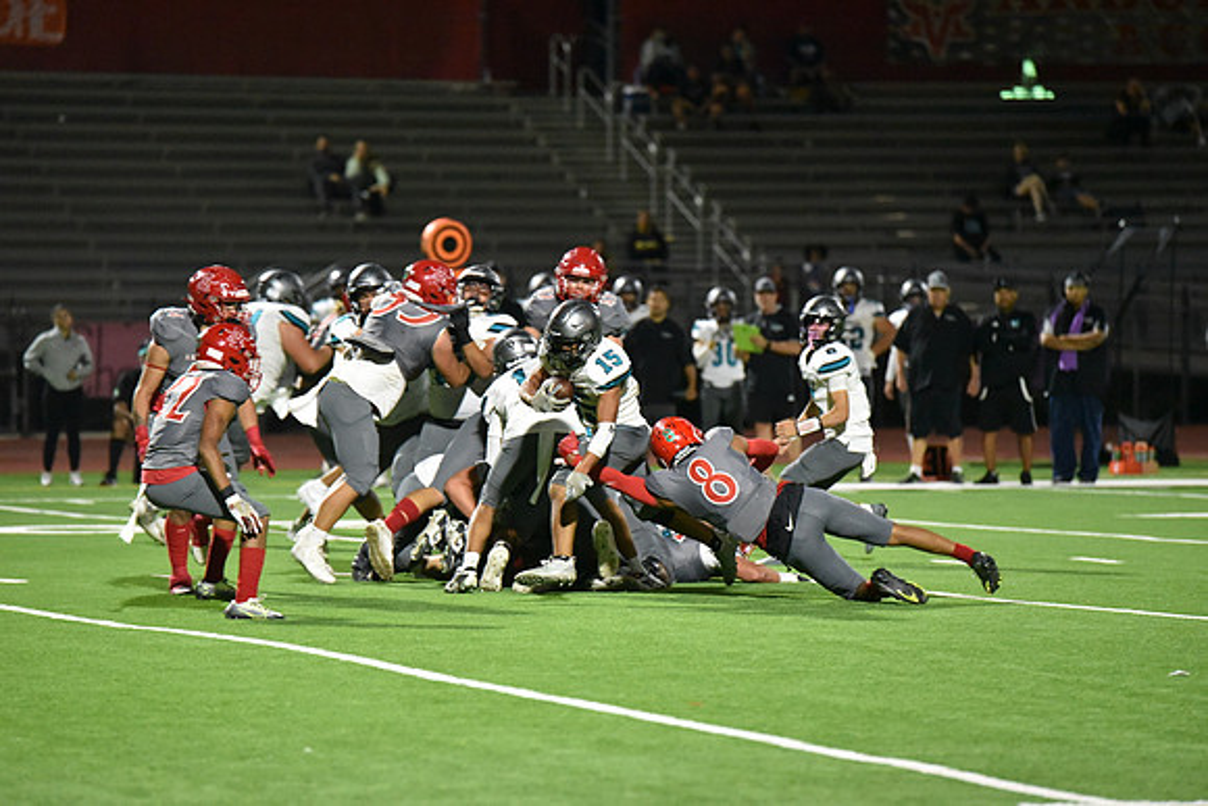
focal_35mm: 200
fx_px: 6712
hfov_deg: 10.3
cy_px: 403
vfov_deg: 6.9
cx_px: 604
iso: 11400
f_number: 2.8
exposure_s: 1/1000
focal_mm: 200
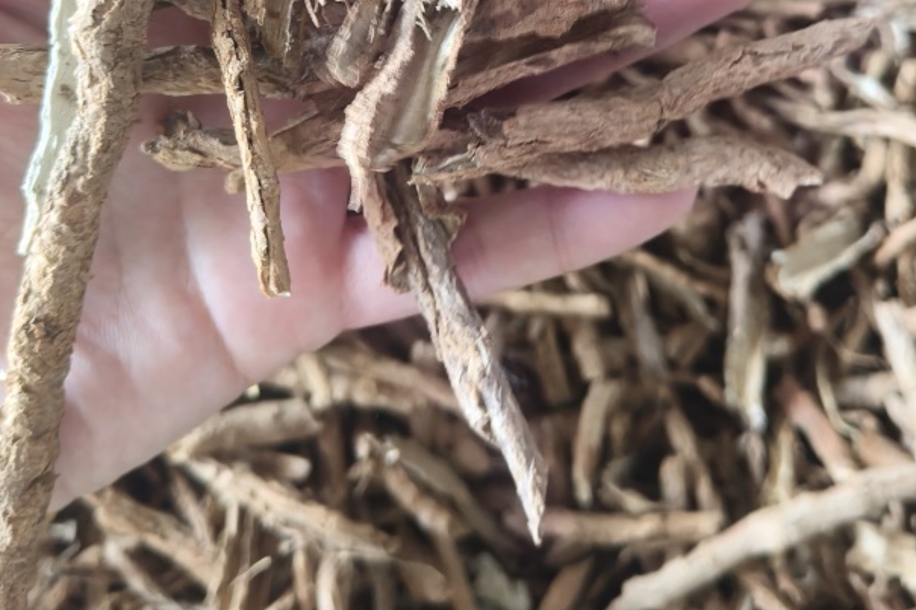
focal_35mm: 44
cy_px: 54
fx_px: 1119
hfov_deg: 44.5
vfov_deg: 29.2
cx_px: 484
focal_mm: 5.59
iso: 500
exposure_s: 1/39.3
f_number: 1.8
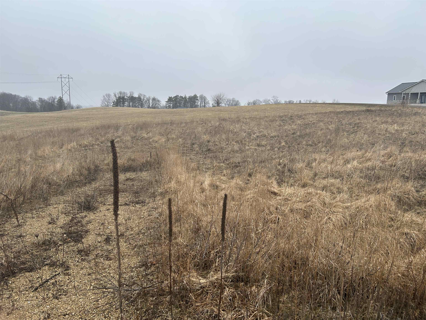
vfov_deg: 53.1
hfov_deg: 67.3
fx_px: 320
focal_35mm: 26
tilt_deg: -8.8
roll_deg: -1.7
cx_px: 213
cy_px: 160
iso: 50
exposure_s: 1/932
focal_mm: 5.7
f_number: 1.5
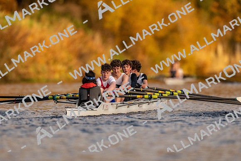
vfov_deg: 1.5
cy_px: 80
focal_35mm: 900
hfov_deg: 2.3
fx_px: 6029
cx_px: 120
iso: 2000
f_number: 4
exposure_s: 1/2500
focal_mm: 600
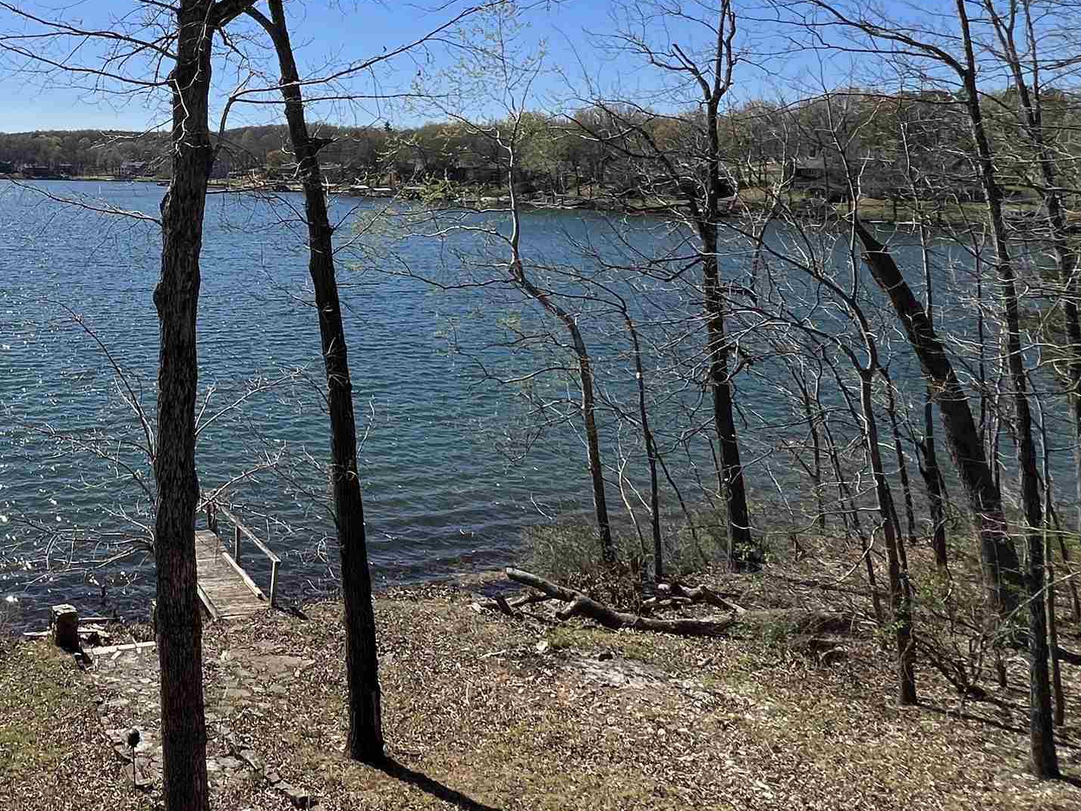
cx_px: 121
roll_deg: -0.9
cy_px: 161
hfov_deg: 55.5
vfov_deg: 47.1
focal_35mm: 28
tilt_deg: +0.5
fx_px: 875
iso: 32
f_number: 1.8
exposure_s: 1/2421
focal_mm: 1.57
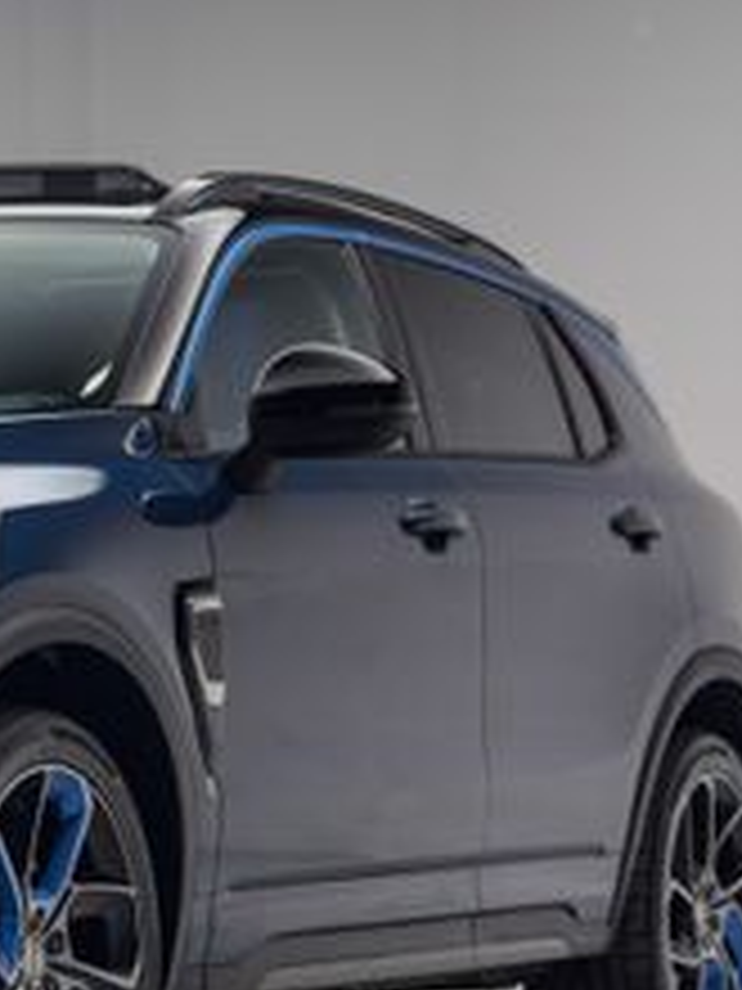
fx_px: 3115
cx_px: -193
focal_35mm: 109
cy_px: 632
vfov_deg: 18.0
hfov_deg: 13.2
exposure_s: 1/13
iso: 100
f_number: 4
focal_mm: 50
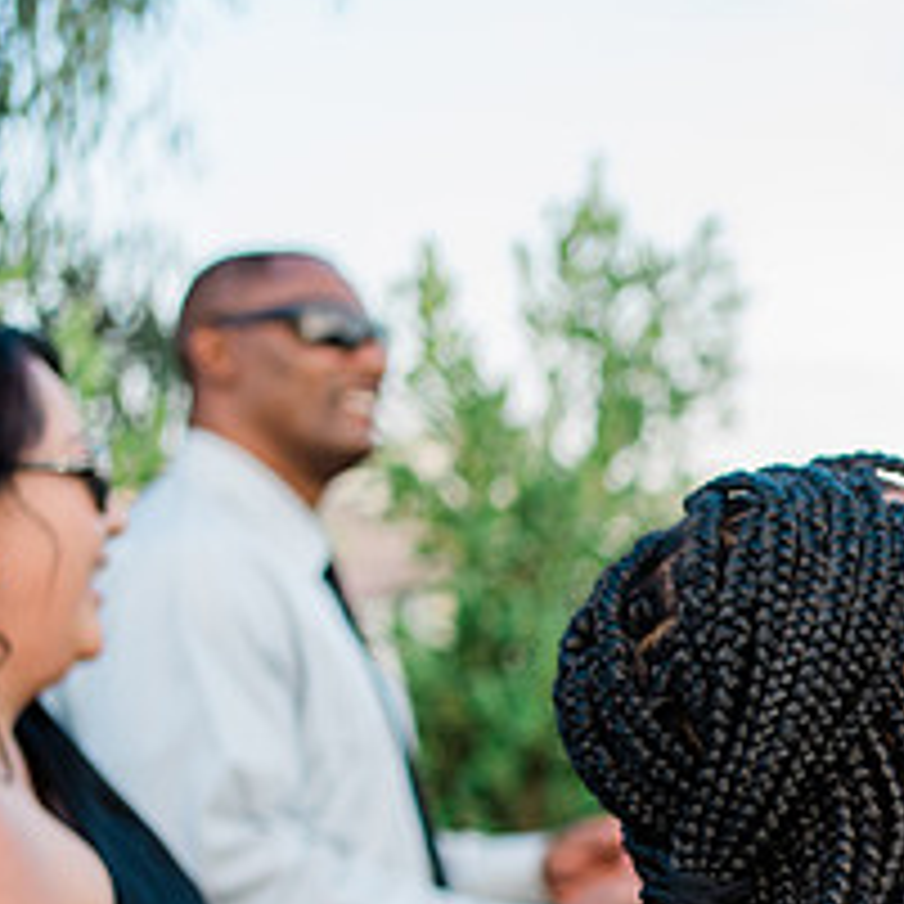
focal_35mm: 86
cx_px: 1075
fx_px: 2541
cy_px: 776
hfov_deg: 19.1
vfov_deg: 19.9
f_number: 2.2
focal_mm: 35
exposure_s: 1/200
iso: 200
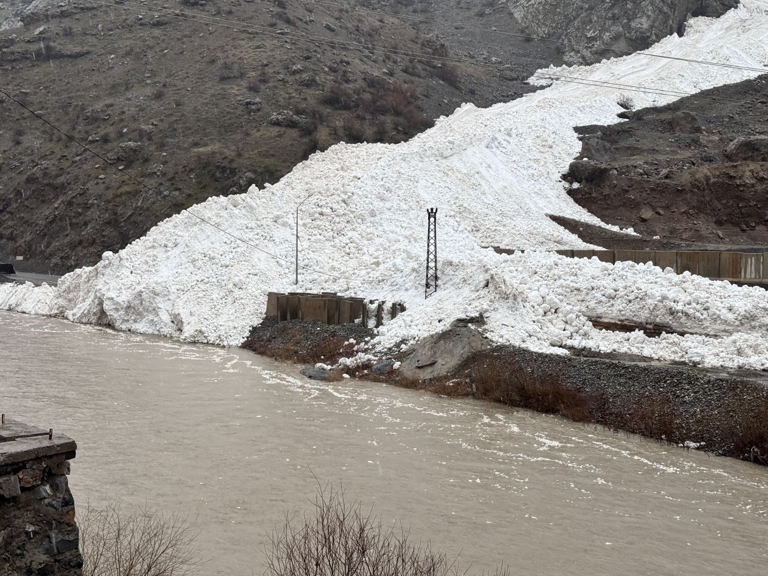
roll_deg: -1.8
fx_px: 1065
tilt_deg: -4.1
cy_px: 288
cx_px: 384
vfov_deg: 30.3
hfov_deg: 39.7
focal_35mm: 48
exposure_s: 1/298
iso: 64
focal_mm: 6.86
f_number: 1.78
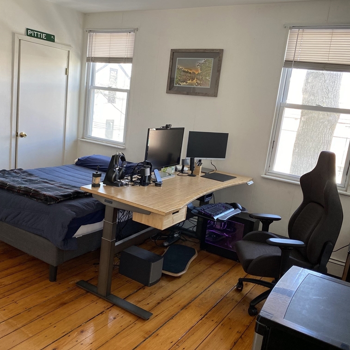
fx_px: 355
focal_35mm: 31
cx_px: 144
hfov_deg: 52.3
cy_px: 176
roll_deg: -6.2
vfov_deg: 52.5
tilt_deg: -12.0
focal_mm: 4.25
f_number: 1.8
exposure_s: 1/110
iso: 125
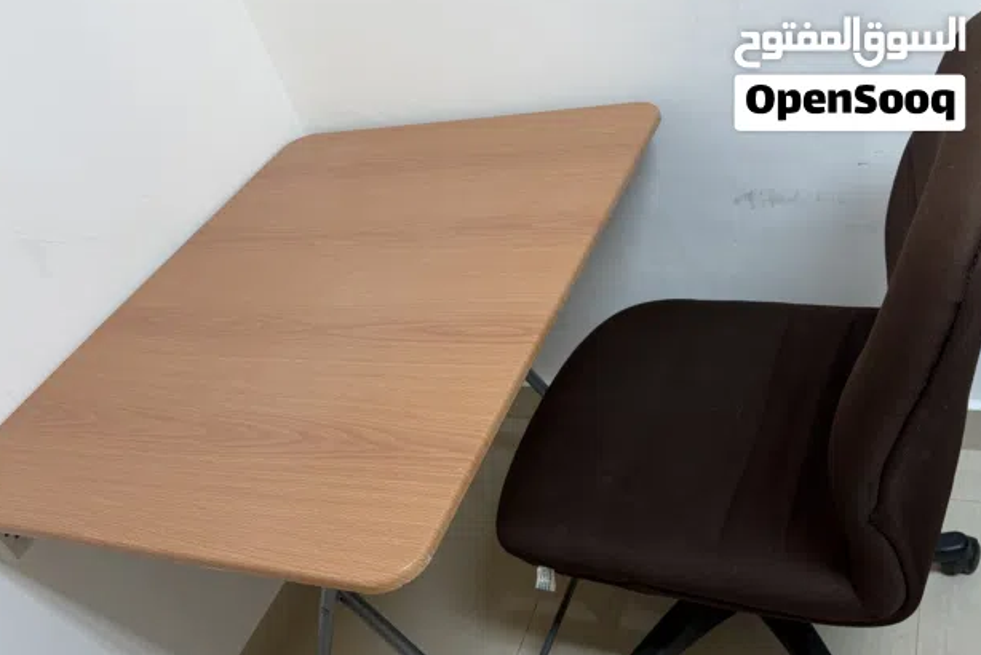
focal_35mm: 26
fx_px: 709
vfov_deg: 49.5
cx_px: 494
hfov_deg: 69.4
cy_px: 361
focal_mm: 6.76
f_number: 1.78
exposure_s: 1/50
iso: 160
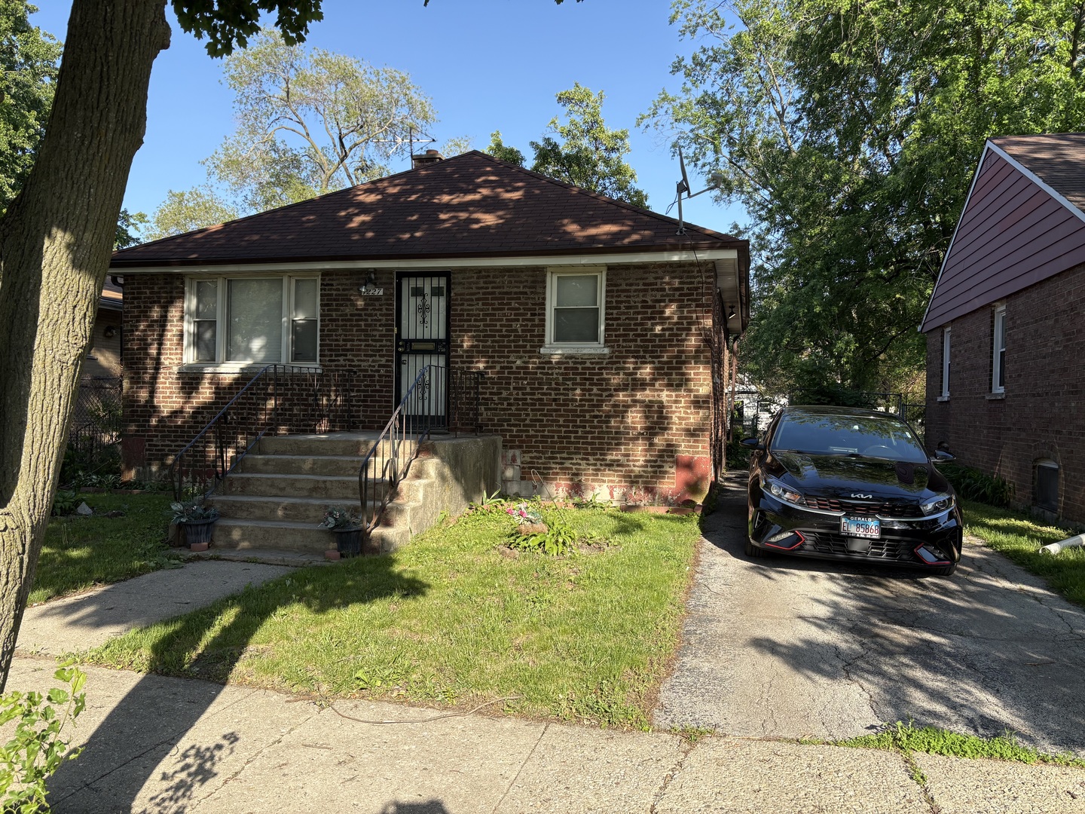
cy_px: 407
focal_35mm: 26
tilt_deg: -0.7
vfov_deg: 53.1
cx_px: 542
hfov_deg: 67.3
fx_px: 815
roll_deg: -0.8
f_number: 1.6
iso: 50
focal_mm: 5.96
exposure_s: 1/1155
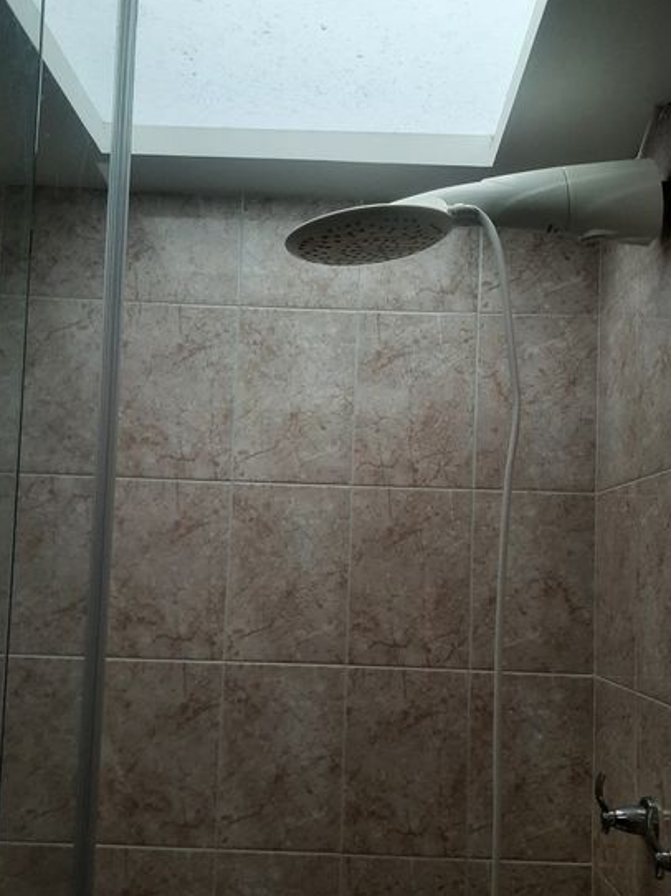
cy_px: 500
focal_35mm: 32
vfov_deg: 56.7
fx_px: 828
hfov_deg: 44.1
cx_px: 344
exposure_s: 1/60
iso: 125
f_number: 1.7
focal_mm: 3.93
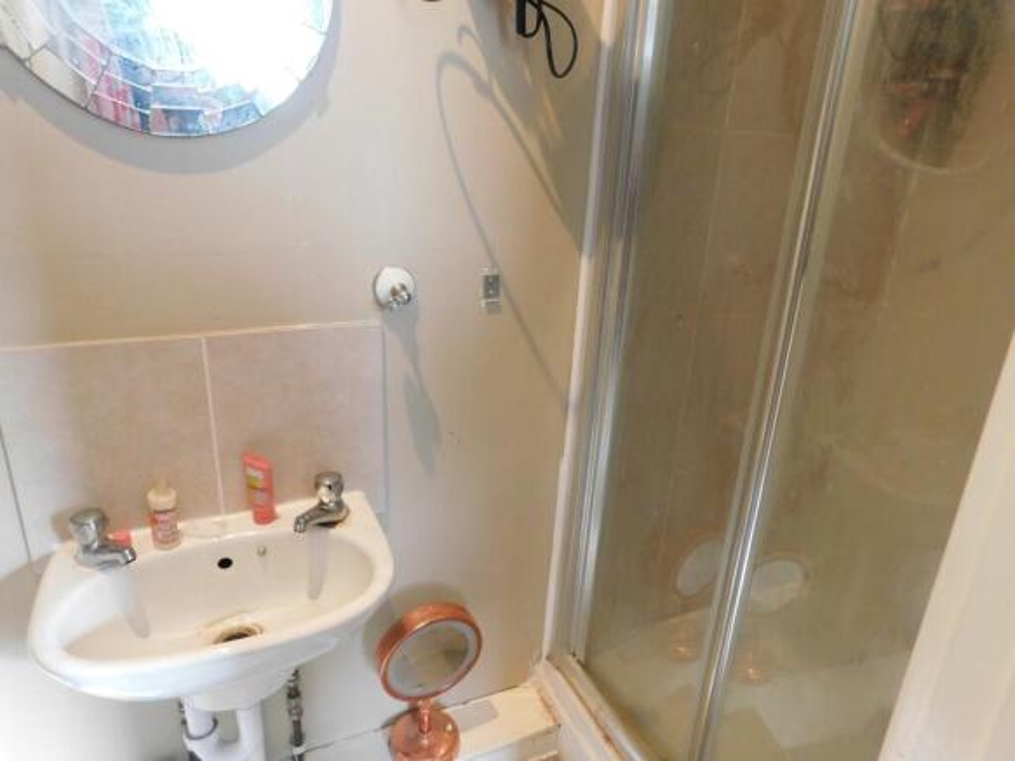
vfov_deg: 58.9
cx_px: 508
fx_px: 674
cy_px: 380
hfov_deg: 73.9
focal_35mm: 23
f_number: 3
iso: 400
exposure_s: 1/20
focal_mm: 4
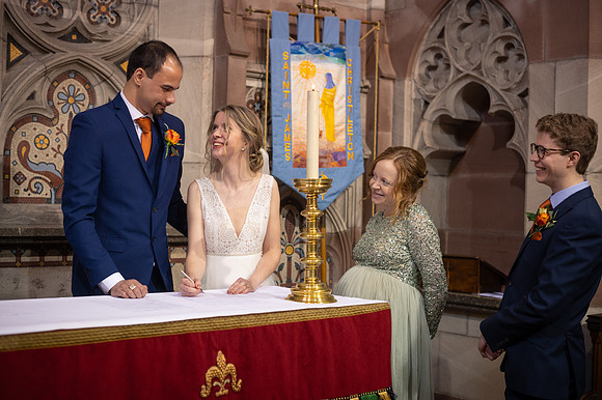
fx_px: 836
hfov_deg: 39.6
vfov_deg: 27.0
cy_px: 200
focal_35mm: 50
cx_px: 301
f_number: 2.8
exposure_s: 1/160
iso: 1600
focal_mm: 50
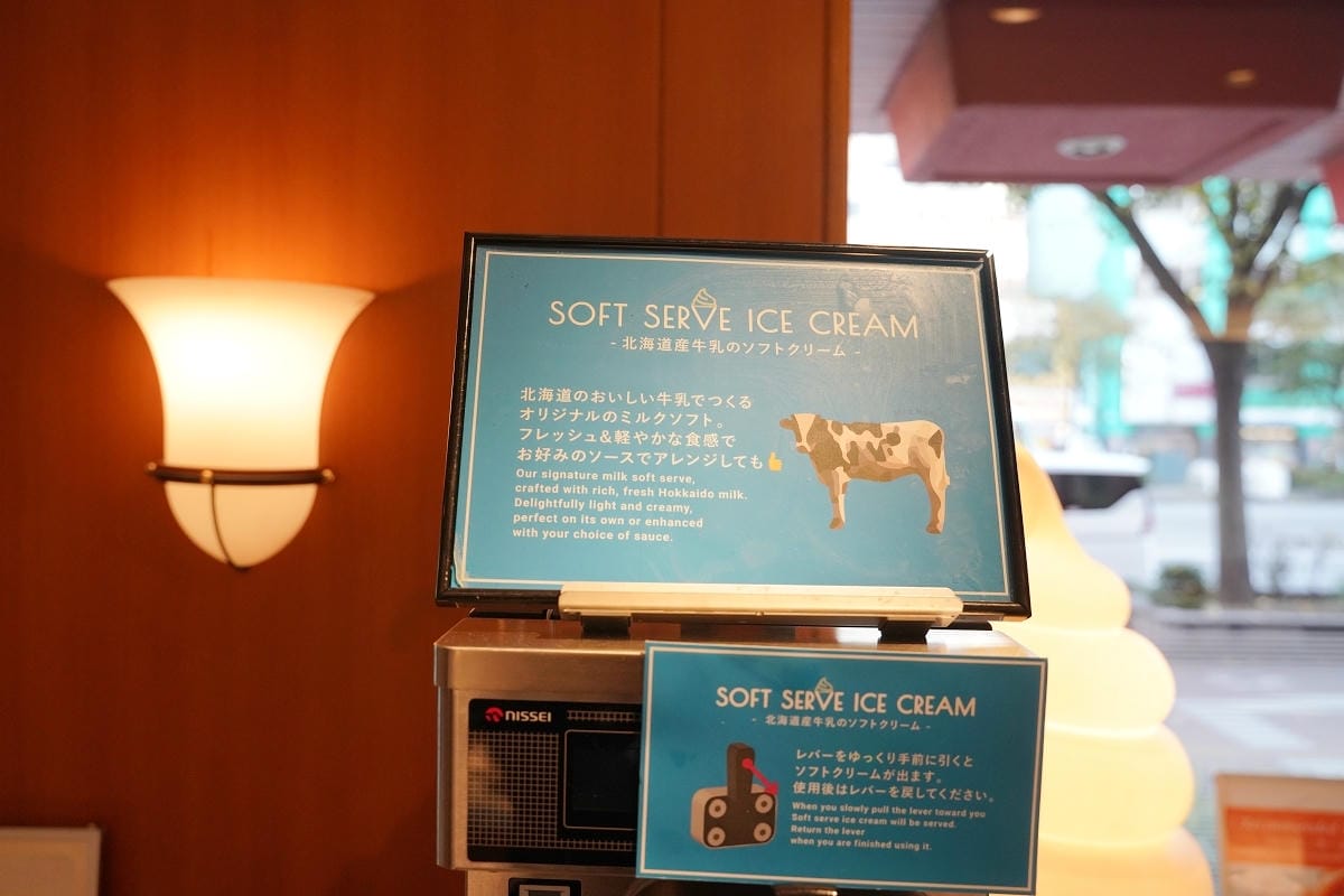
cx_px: 672
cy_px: 448
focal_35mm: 32
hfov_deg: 58.7
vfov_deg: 41.1
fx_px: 1195
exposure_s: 1/160
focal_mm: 32
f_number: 4
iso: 1600
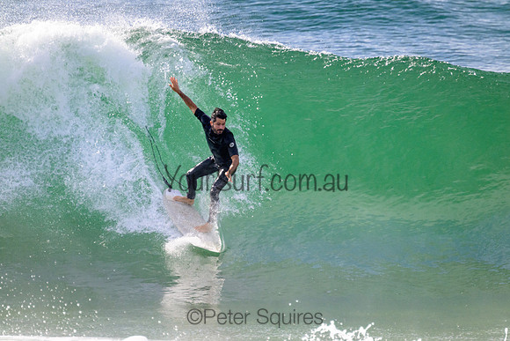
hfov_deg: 2.6
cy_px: 170
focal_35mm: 800
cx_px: 255
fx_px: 11335
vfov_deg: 1.7
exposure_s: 1/2000
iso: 1600
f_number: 11
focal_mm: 800
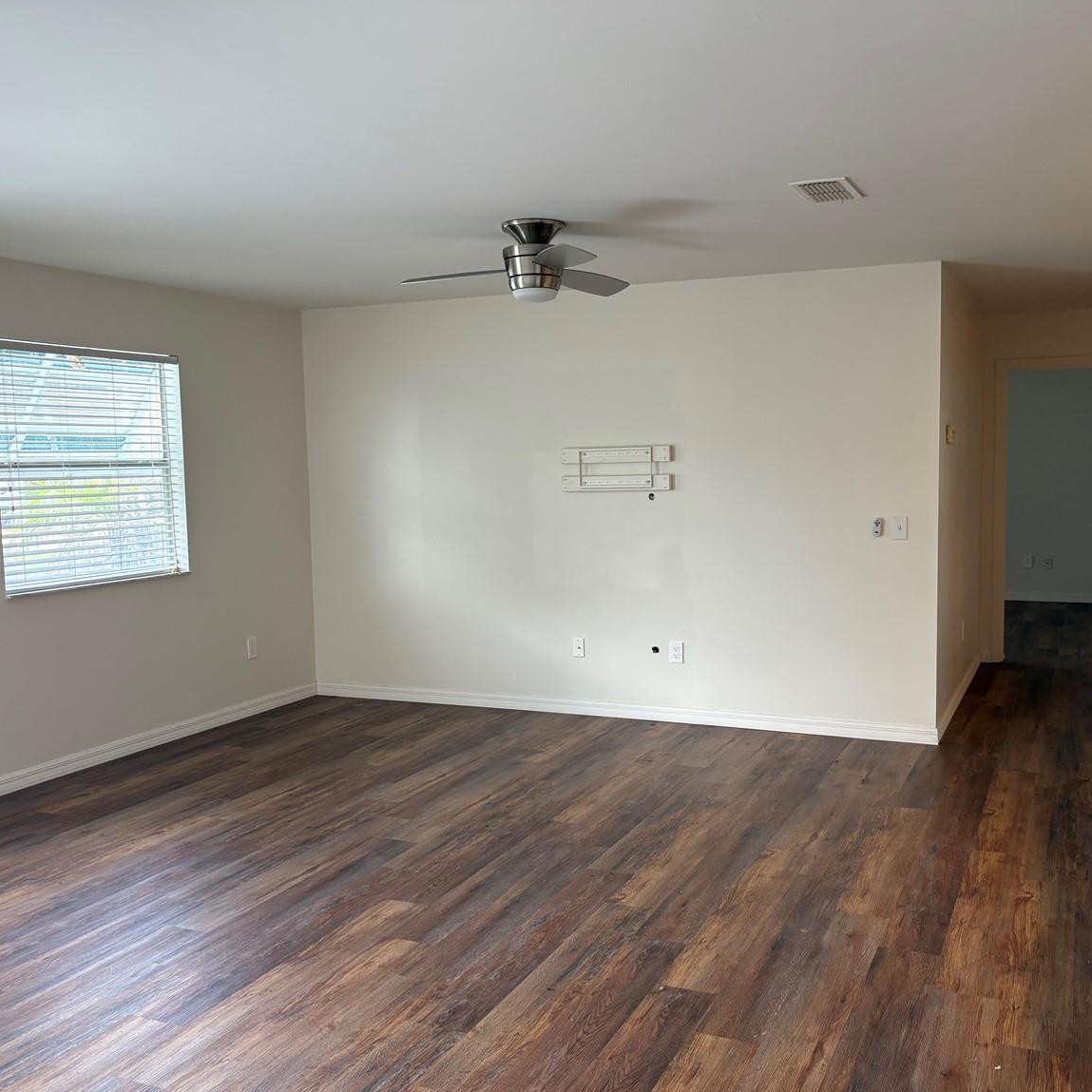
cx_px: 592
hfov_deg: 51.0
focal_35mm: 32
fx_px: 1142
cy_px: 562
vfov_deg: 51.1
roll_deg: +1.2
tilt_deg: -4.4
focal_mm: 5.96
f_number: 1.6
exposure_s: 1/120
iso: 125
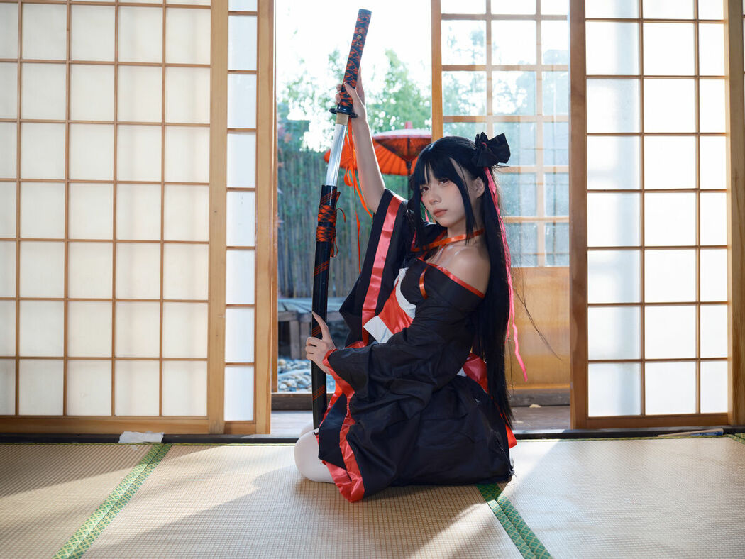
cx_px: 372
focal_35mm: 36
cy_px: 280
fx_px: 775
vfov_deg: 39.7
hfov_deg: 51.3
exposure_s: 1/125
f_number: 4
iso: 1000
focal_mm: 45
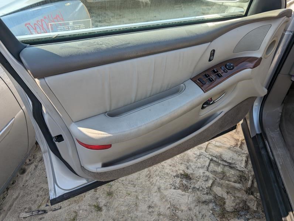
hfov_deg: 71.5
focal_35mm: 24
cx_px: 147
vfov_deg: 57.0
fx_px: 204
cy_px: 110
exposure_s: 1/244
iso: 20
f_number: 1.68
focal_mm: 6.9
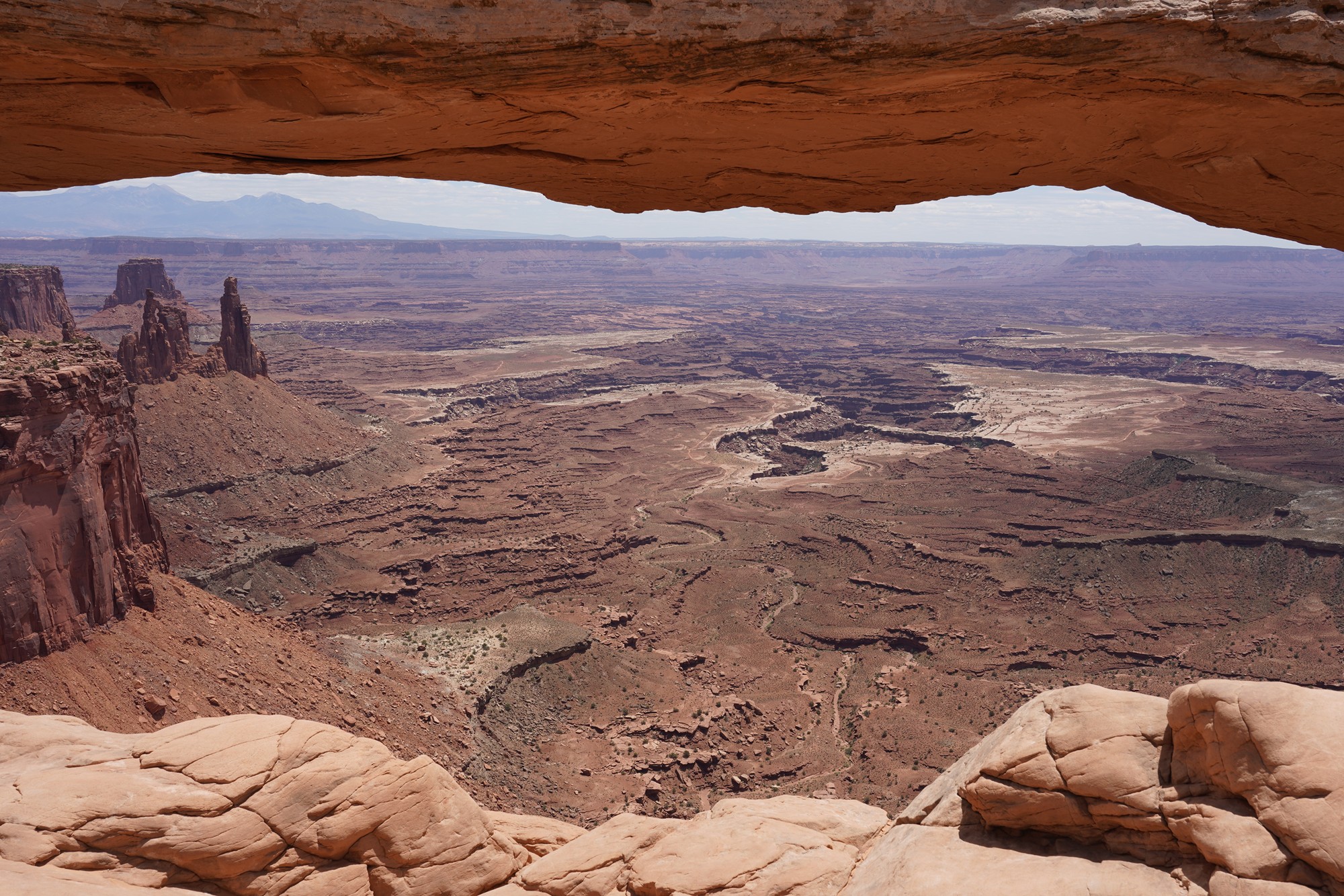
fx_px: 1269
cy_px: 448
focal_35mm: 34
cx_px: 672
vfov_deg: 38.9
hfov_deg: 55.8
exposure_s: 1/100
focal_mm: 34
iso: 100
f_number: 16
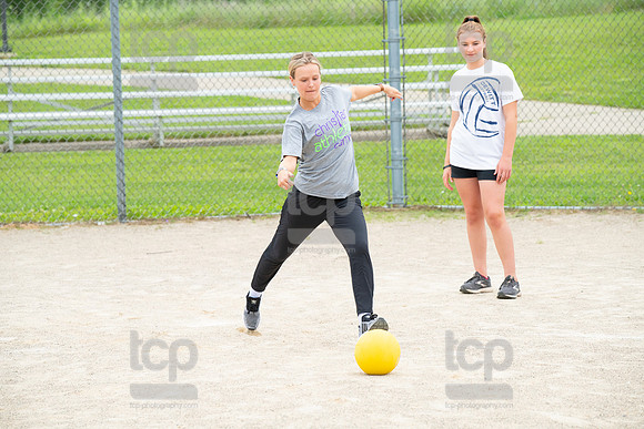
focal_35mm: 155
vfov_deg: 8.9
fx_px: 2773
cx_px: 322
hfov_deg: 13.2
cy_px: 214
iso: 1250
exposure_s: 1/1000
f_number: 5.6
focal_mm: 155
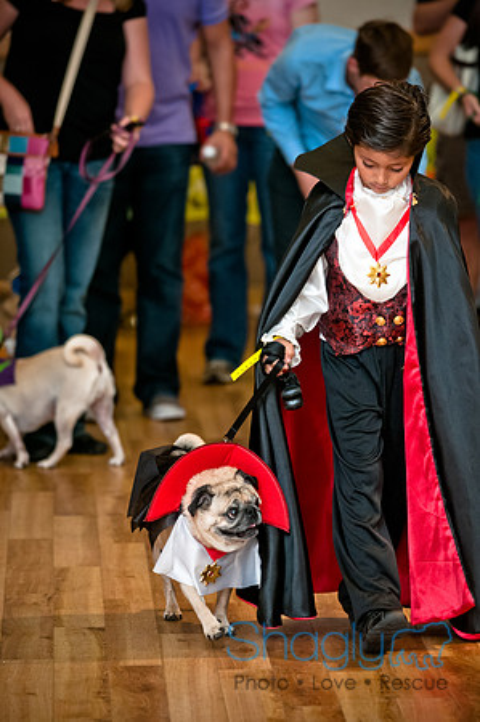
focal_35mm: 218
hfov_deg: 6.3
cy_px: 361
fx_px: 4360
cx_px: 240
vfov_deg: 9.5
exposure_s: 1/200
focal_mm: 145
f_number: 2.8
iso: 200
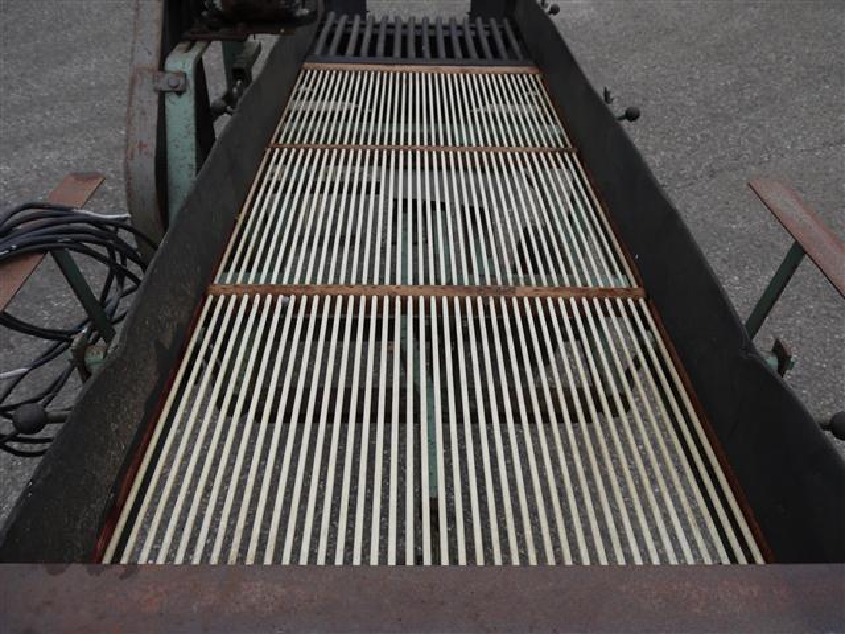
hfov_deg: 60.0
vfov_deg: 46.8
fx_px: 732
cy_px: 317
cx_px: 422
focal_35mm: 30
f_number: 5.6
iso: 100
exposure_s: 1/320
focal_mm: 15
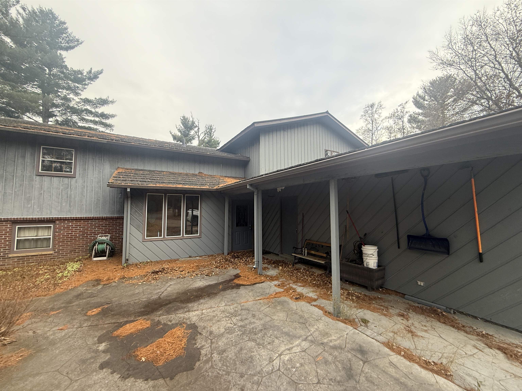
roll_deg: +2.0
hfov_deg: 102.1
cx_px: 261
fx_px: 211
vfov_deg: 85.7
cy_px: 196
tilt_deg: +5.4
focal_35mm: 14
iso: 64
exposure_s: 1/113
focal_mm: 2.22
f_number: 2.2
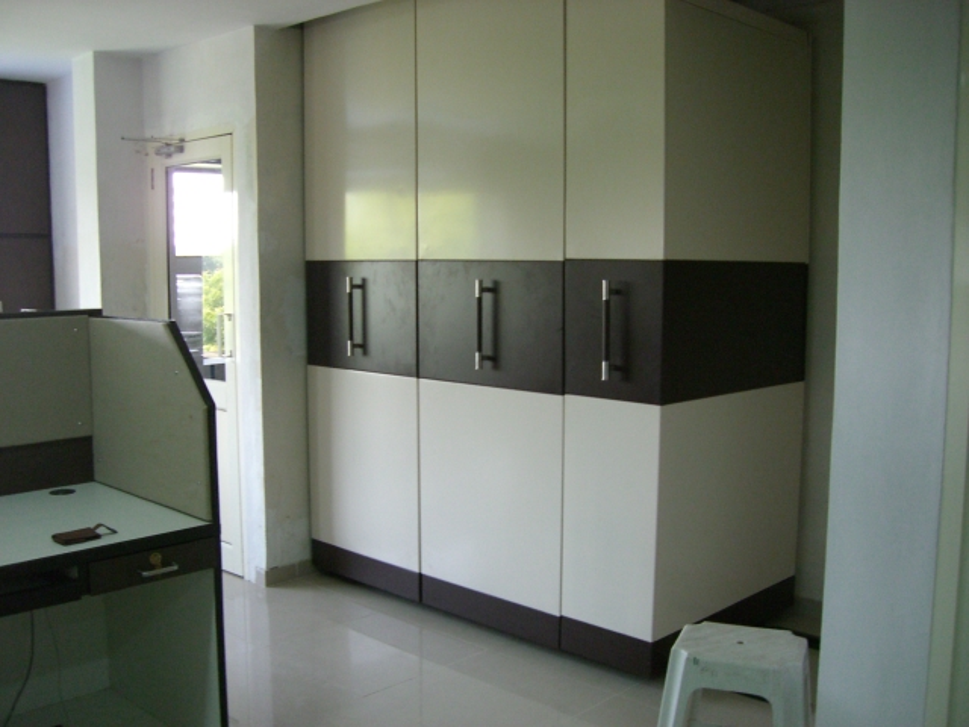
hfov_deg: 49.0
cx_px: 484
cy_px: 364
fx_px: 1064
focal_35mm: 38
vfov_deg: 37.7
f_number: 2.7
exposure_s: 1/60
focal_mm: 6.2
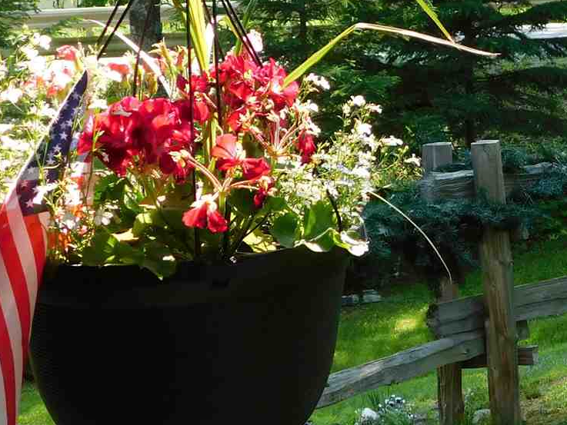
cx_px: 637
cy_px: 168
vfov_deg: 14.8
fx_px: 1638
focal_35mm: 100
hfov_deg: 18.8
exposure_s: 1/200
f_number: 3.5
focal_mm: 6.3
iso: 125
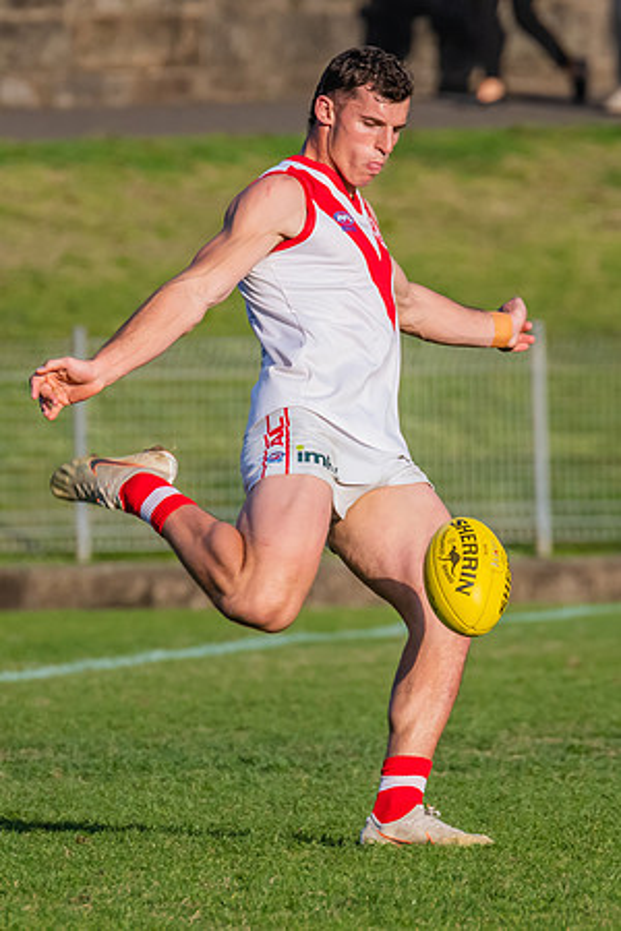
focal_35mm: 922
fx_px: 23862
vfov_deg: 2.2
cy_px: 403
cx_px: 332
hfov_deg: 1.5
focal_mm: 420
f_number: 8
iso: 800
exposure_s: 1/1600
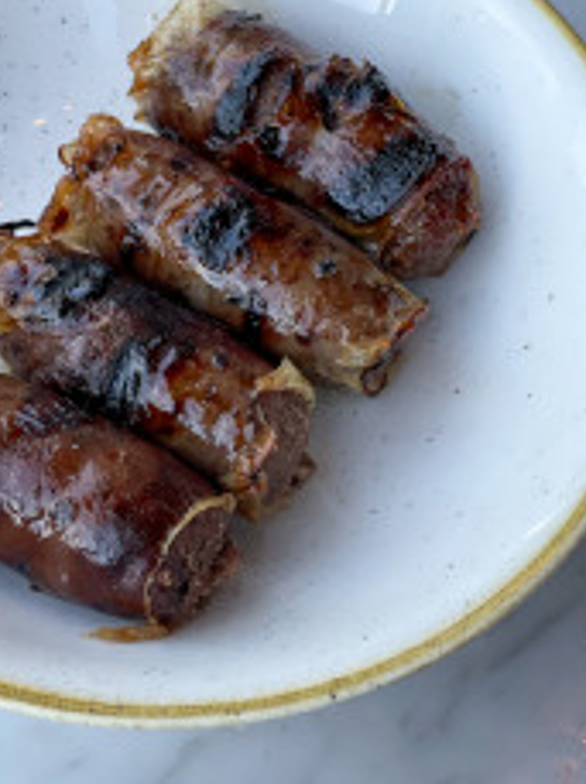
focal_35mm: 112
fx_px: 2535
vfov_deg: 17.5
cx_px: 164
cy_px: 257
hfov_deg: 13.2
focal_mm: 7.5
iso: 64
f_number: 2.2
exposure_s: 1/100
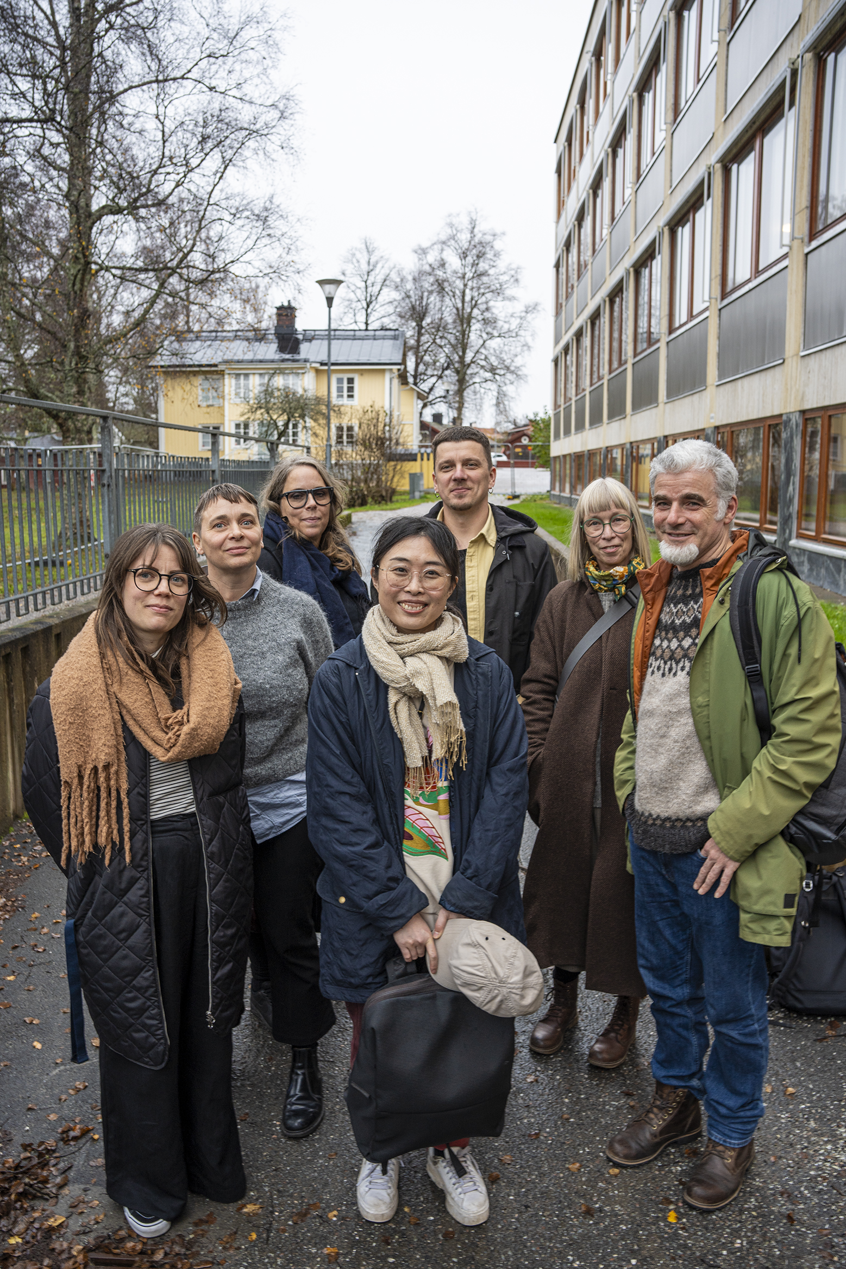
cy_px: 634
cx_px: 423
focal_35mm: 28
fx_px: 987
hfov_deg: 46.4
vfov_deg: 65.5
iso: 250
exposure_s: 1/50
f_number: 5
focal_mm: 28
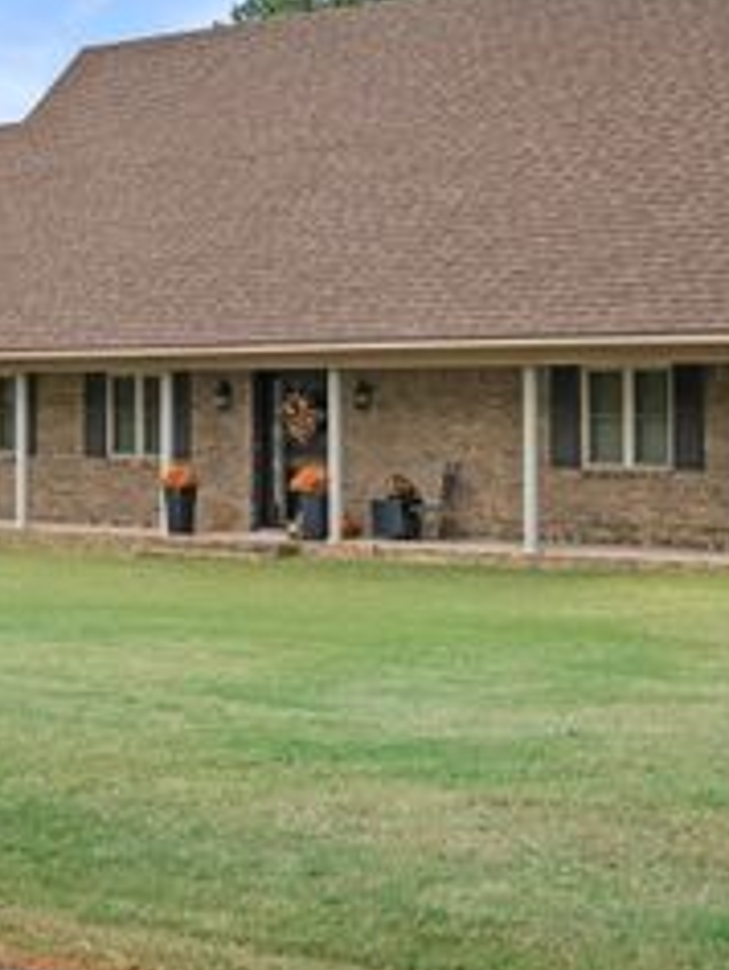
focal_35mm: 73
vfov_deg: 26.5
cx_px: 291
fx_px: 2048
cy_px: 342
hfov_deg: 20.2
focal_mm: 24
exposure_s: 1/100
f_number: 8
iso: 200
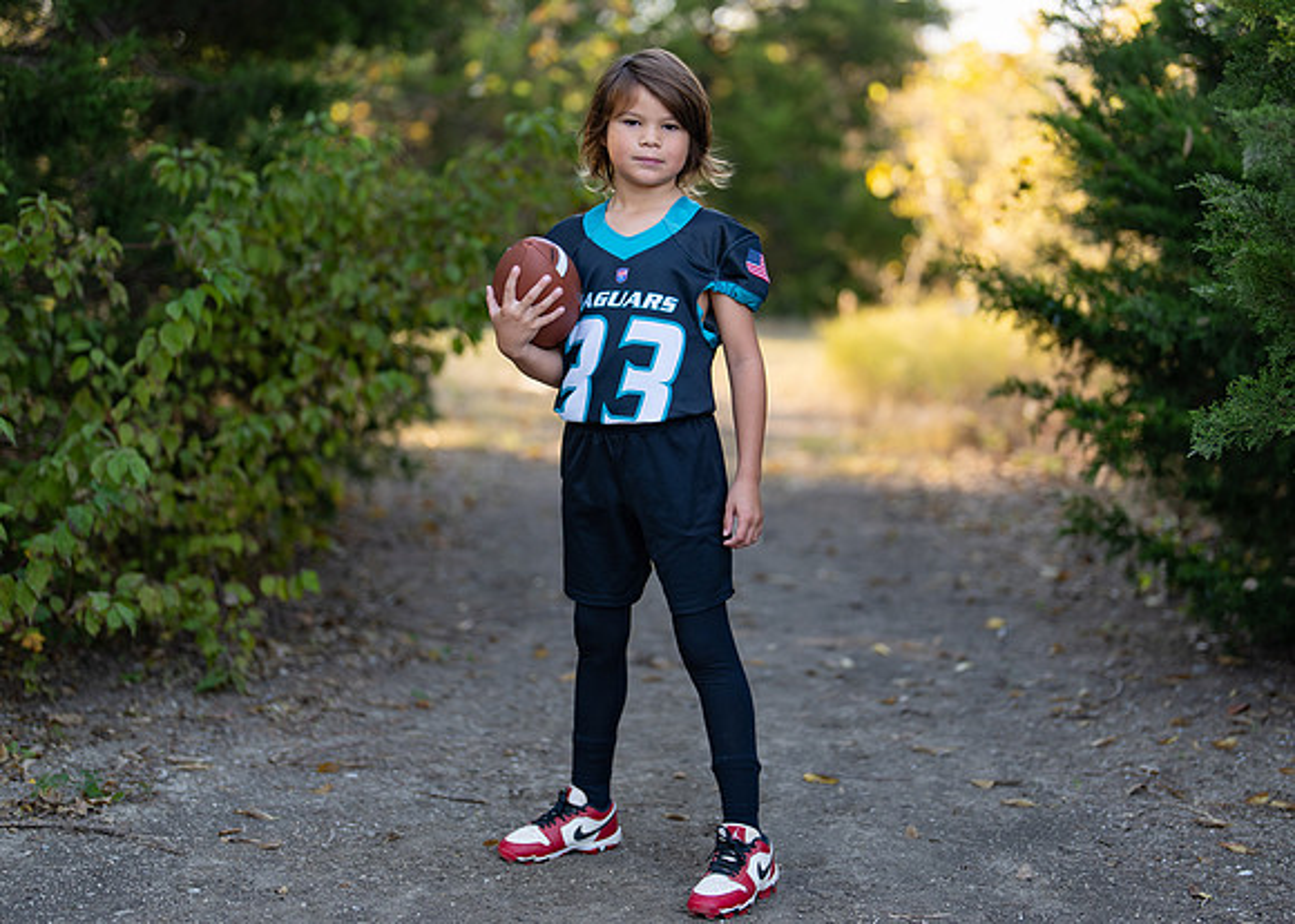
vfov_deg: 22.8
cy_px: 385
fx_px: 2292
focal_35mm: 62
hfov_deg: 31.5
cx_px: 689
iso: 100
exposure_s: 1/500
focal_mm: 50
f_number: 1.2
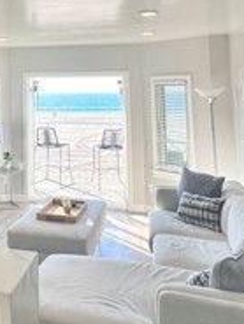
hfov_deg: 29.6
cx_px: -11
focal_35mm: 45
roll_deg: +0.2
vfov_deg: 39.8
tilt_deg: +4.5
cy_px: 51
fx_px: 422
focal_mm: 1.57
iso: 32
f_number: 1.8
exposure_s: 1/240
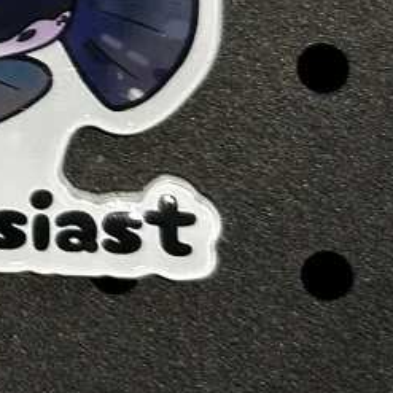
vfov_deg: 6.8
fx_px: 3173
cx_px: -659
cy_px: -428
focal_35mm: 247
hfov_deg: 6.6
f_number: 1.78
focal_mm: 6.86
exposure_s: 1/103
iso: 40
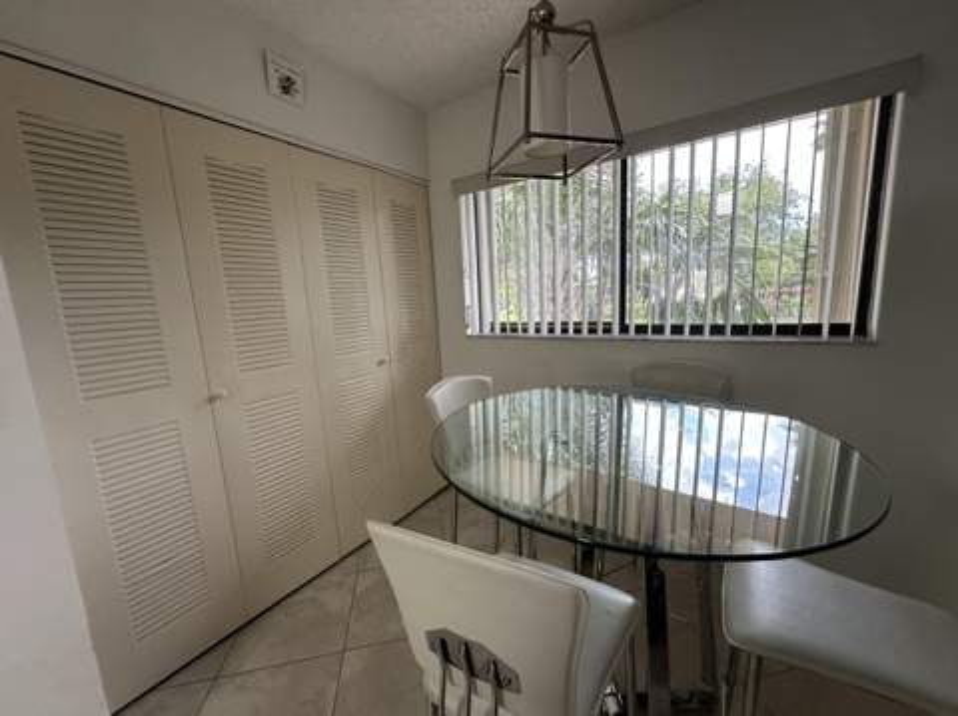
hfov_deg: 102.1
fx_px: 387
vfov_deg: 85.6
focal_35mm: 14
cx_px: 479
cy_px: 358
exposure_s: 1/120
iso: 160
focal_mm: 2.22
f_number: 2.2
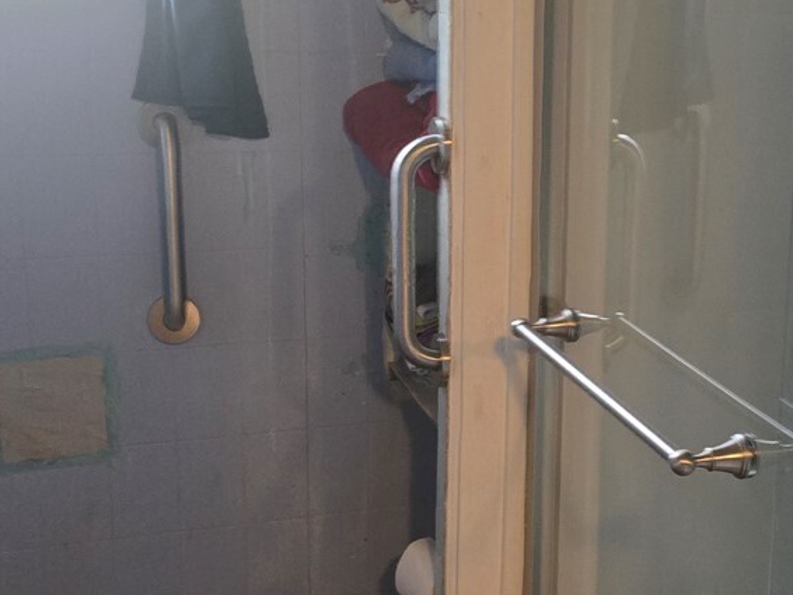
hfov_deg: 29.0
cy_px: 272
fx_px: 1490
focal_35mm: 65
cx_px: 657
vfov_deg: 22.6
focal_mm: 6.3
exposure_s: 1/60
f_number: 1.7
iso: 800
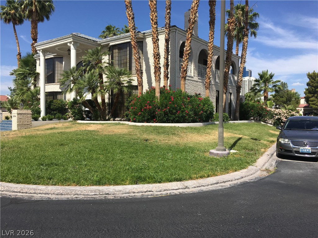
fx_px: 266
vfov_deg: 48.2
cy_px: 119
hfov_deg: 61.7
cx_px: 159
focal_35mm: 29
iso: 25
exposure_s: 1/1789
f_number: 2.2
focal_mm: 4.15
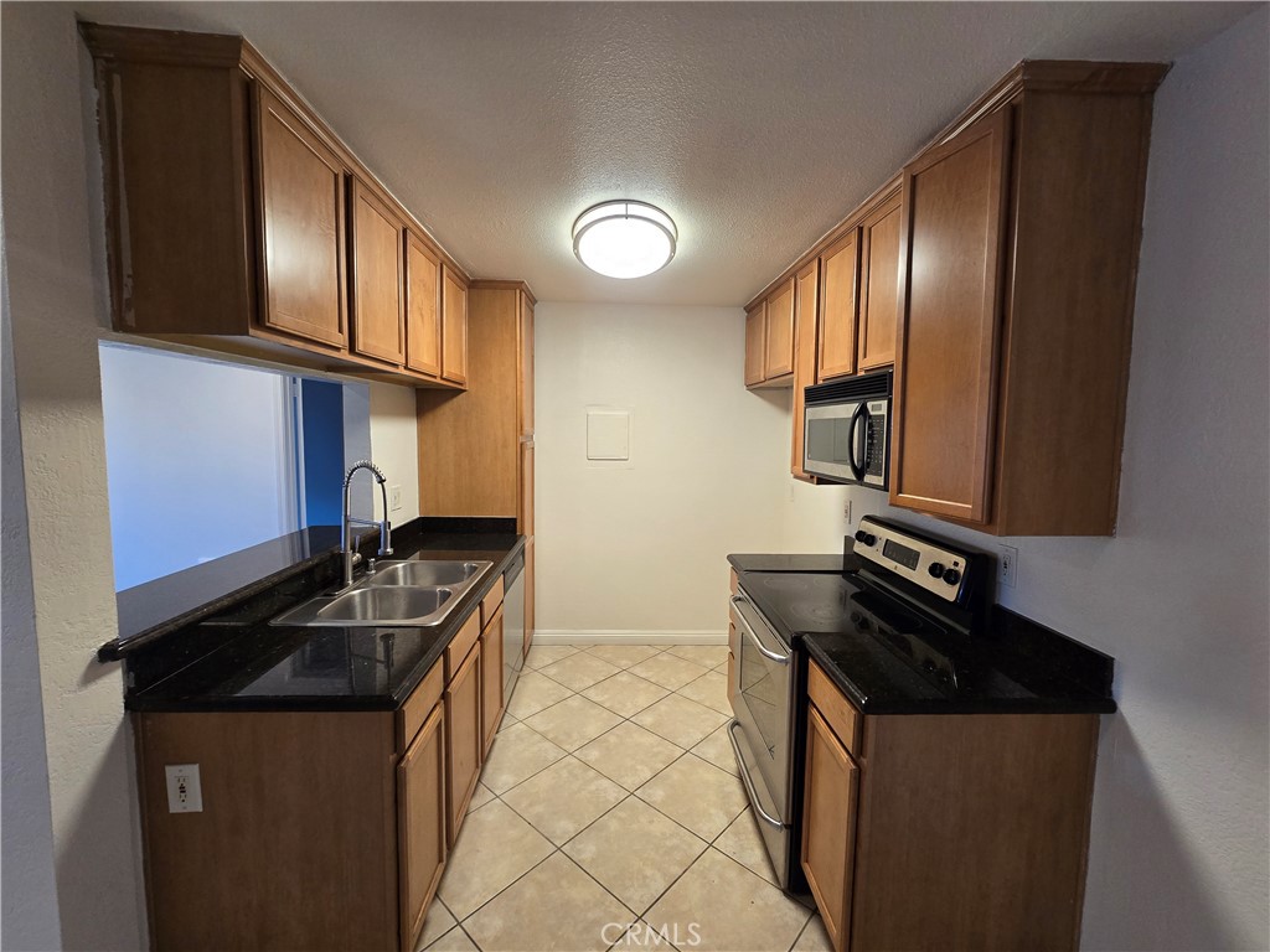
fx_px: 477
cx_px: 635
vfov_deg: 89.9
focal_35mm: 13
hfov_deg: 106.2
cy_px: 476
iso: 200
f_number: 2.2
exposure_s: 1/60
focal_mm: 2.2
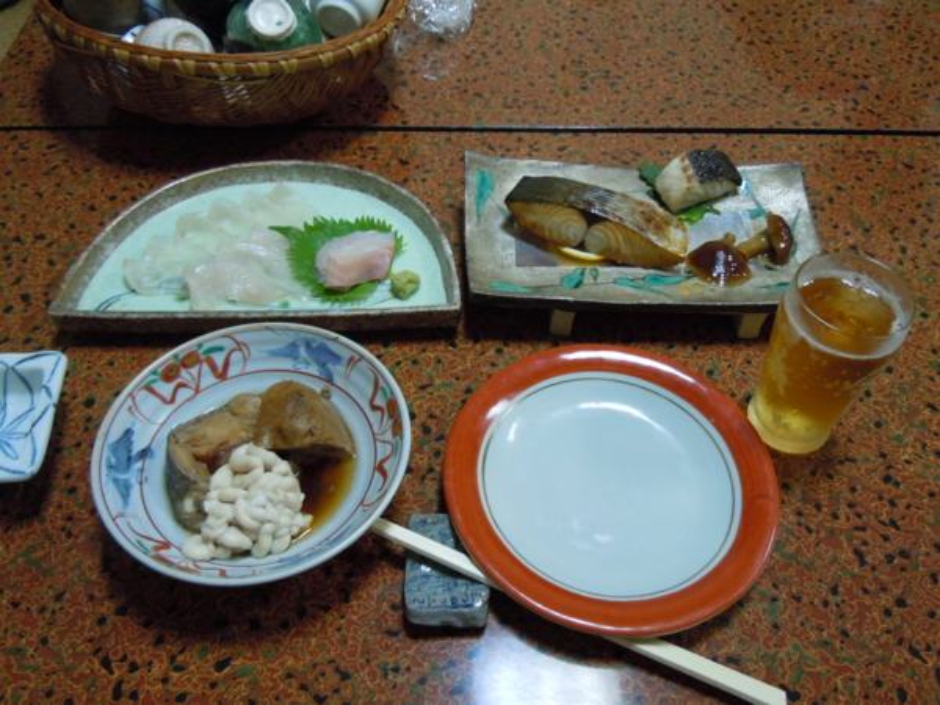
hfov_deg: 60.0
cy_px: 352
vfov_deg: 46.8
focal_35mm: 30
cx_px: 470
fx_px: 815
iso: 400
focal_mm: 5.4
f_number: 3.5
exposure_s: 1/20
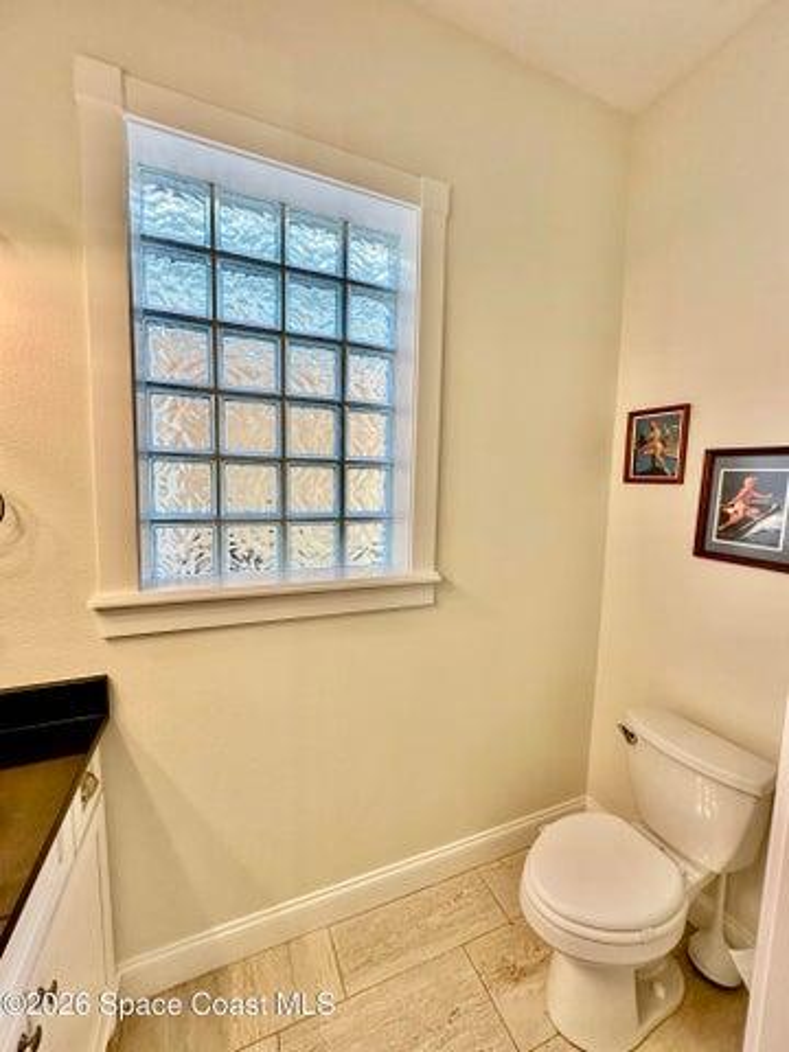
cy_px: 526
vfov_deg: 102.1
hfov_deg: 85.7
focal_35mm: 14
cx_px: 394
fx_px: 425
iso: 64
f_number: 2.2
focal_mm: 2.22
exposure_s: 1/120
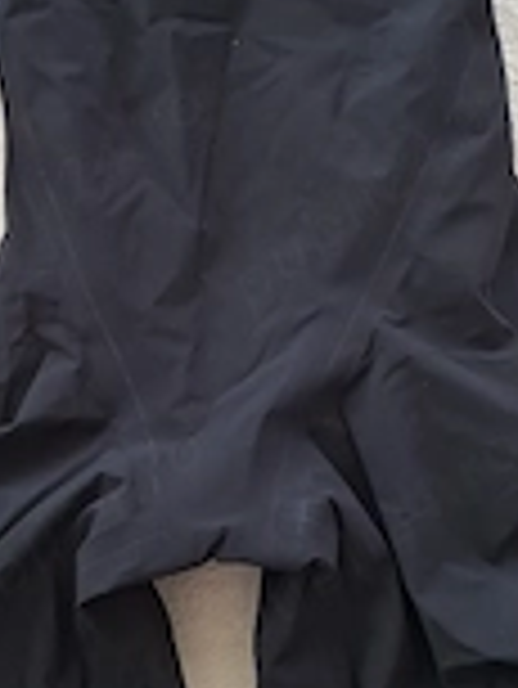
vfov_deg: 32.0
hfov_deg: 24.4
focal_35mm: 60
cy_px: 270
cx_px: 216
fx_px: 1195
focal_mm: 5.54
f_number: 1.8
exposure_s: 1/50
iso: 200
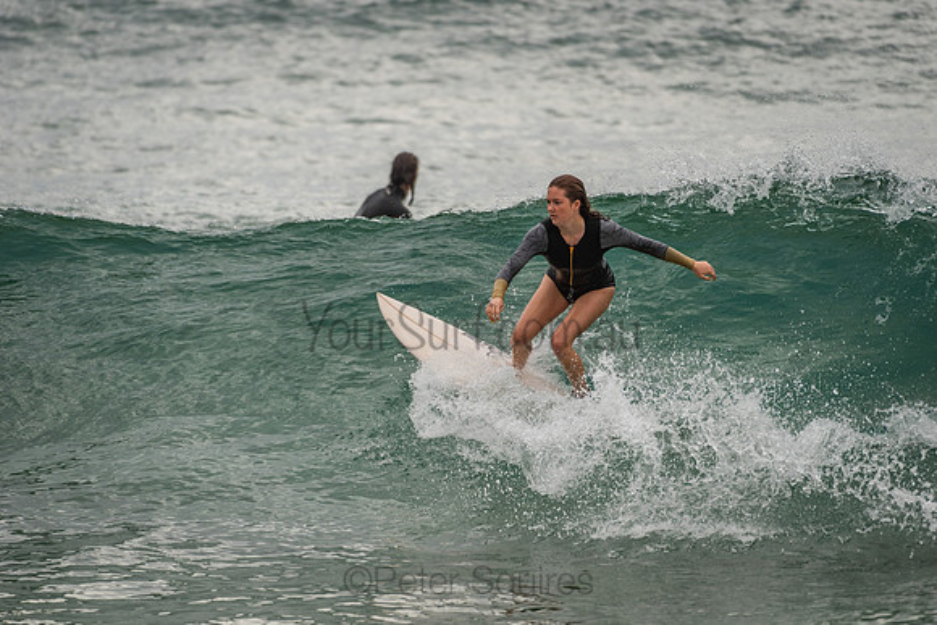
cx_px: 468
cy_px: 312
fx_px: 13016
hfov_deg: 4.1
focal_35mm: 500
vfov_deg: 2.8
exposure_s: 1/2000
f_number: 5.6
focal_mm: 500
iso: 280
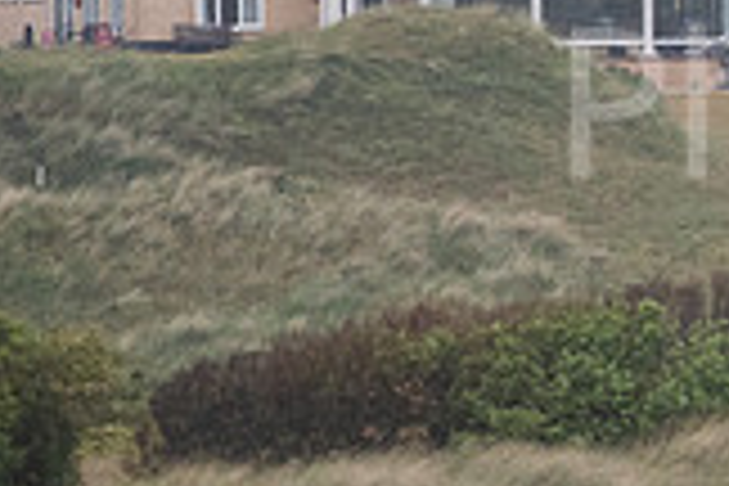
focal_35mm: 1612
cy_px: -106
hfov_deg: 1.3
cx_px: 1152
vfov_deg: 0.9
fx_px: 32640
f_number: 4
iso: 1600
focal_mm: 300
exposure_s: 1/3200
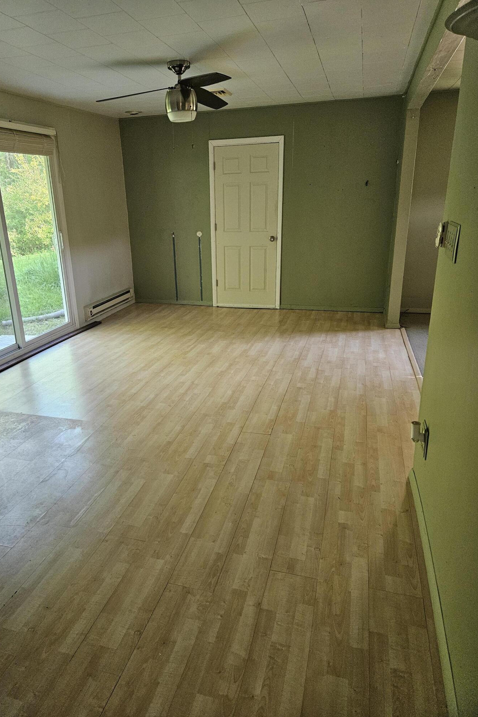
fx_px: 478
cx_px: 214
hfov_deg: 53.0
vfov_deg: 73.7
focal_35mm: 24
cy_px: 358
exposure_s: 1/240
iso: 640
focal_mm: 5.4
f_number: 1.8
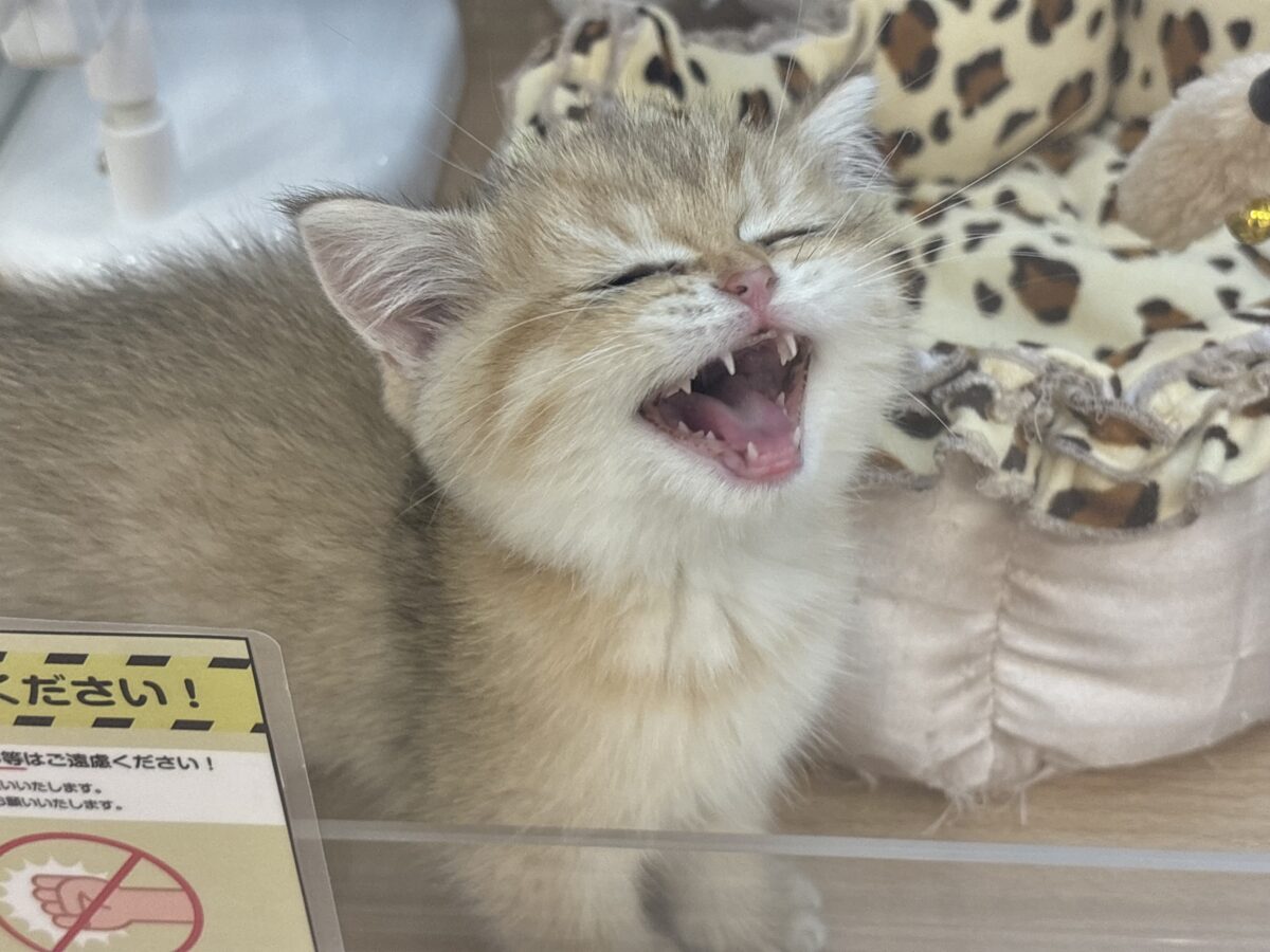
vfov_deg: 28.0
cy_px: 476
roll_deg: +2.1
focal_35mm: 52
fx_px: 1908
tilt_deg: -40.9
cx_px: 635
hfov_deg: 36.8
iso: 80
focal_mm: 5.96
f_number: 1.6
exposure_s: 1/50
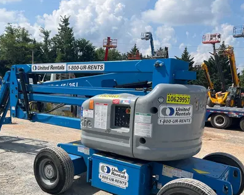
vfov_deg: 41.9
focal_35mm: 35
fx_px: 253
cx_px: 100
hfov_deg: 51.3
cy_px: 123
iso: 50
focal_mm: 5.1
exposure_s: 1/3745
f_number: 1.6
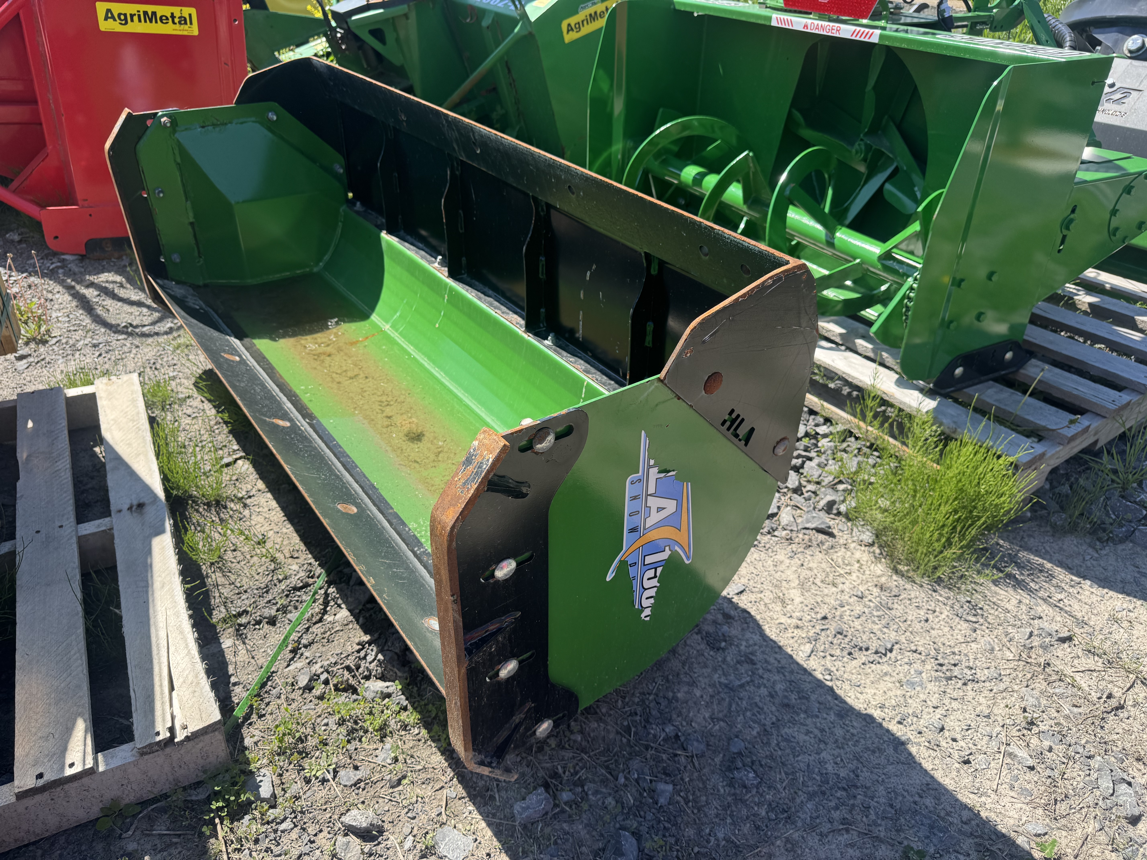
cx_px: 574
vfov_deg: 56.8
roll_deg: -1.4
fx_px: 795
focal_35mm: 24
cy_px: 430
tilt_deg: -31.2
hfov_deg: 71.6
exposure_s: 1/1767
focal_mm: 6.76
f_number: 1.78
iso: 80
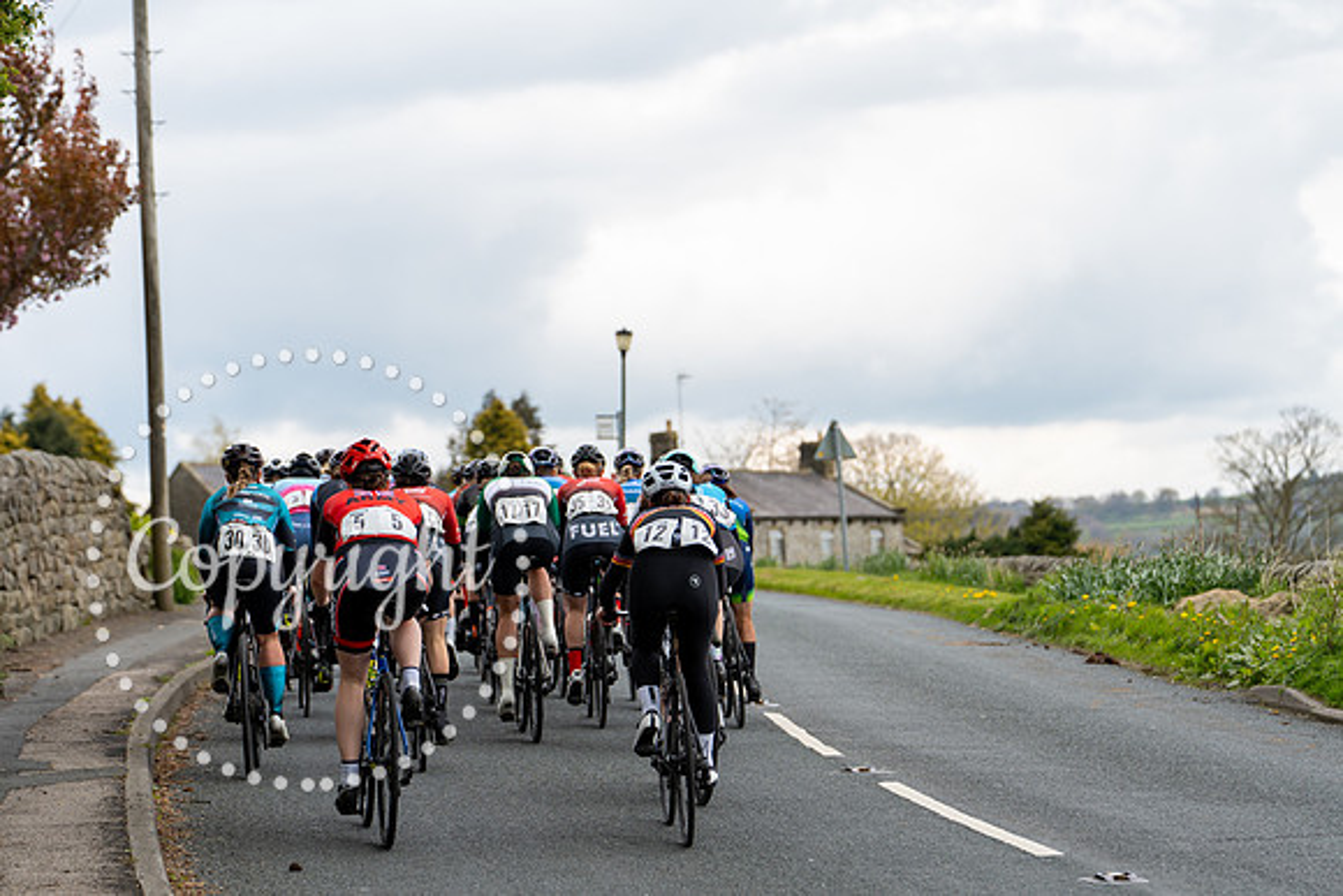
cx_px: 672
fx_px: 4216
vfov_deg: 12.1
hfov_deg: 18.1
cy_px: 448
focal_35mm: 113
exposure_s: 1/640
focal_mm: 113
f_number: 4
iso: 200
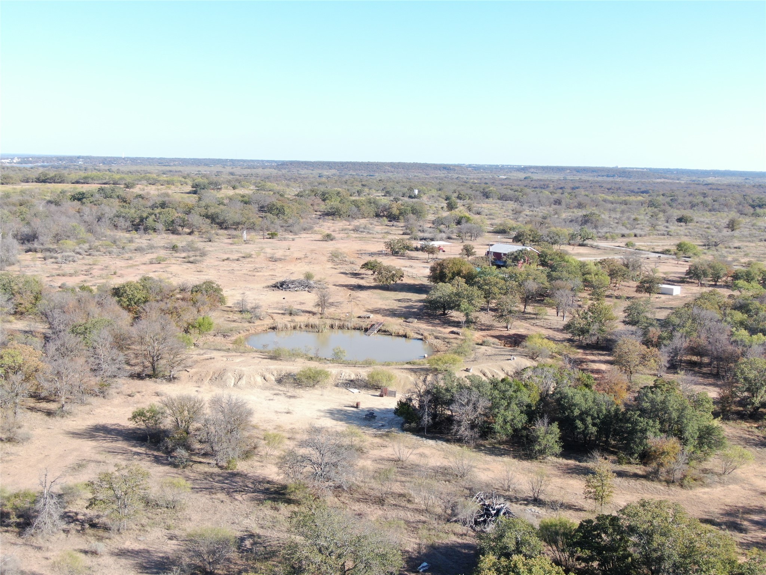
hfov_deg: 47.9
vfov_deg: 36.8
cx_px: 383
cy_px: 288
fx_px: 863
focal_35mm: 39
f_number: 3.4
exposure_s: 1/320
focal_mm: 6.63
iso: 100
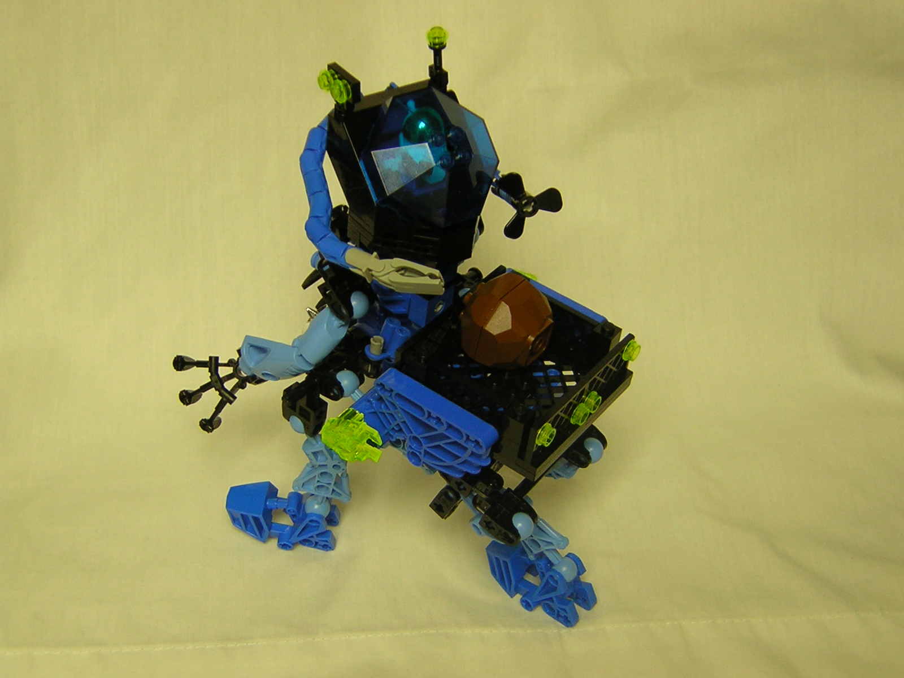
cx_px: 452
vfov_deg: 28.6
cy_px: 339
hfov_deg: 37.5
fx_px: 1332
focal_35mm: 51
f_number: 3.1
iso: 50
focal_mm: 6.6
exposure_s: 1/6.8
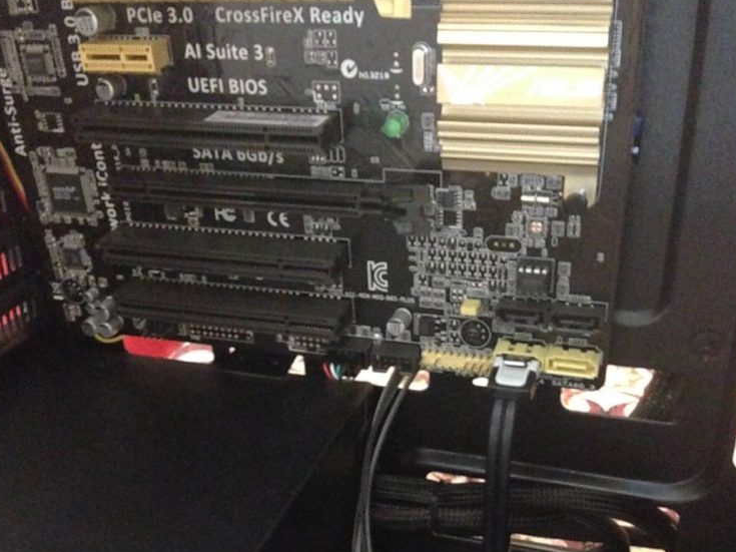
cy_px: 461
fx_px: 978
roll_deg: +2.7
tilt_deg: -32.0
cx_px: 360
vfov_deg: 30.5
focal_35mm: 46
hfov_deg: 41.2
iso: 1250
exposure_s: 1/15
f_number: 2.4
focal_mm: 4.12
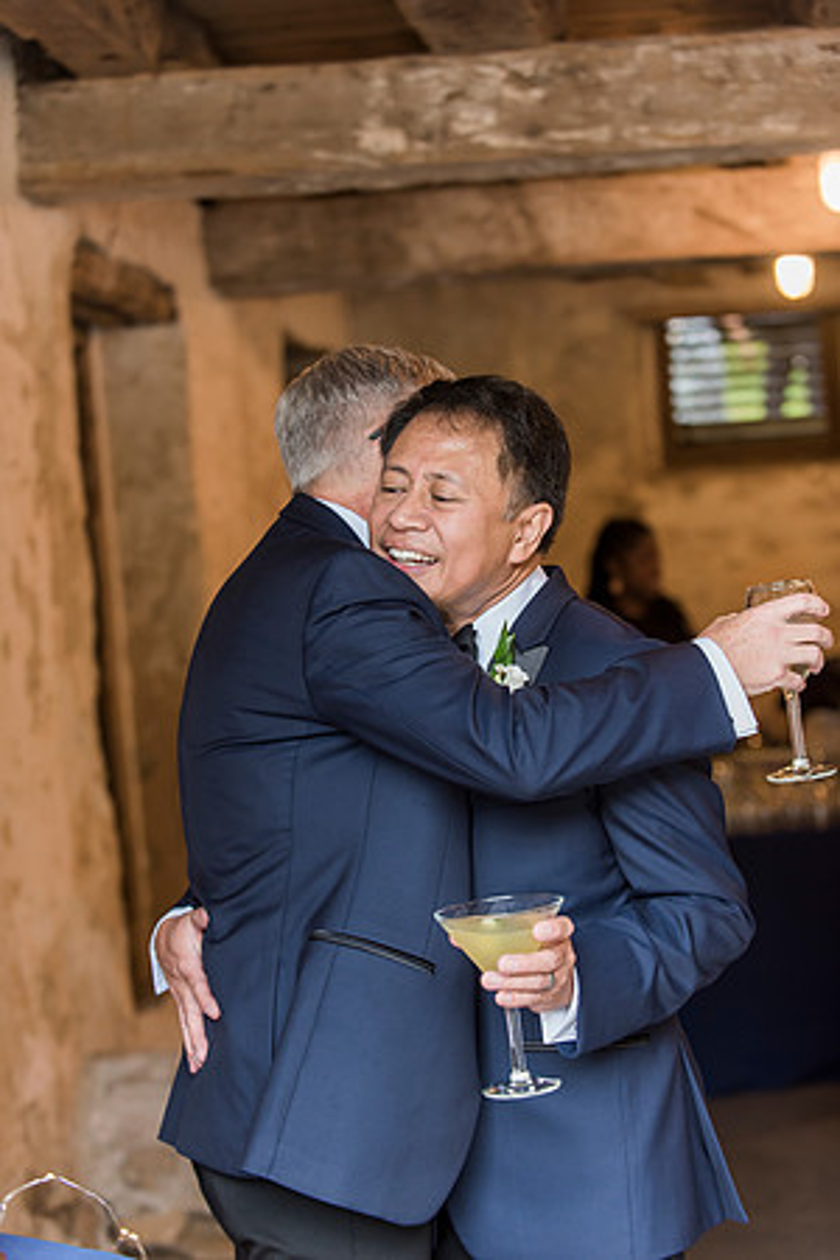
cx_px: 420
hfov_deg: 17.5
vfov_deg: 26.0
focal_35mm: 78
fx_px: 2730
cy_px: 630
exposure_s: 1/60
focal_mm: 78
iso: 800
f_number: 3.5
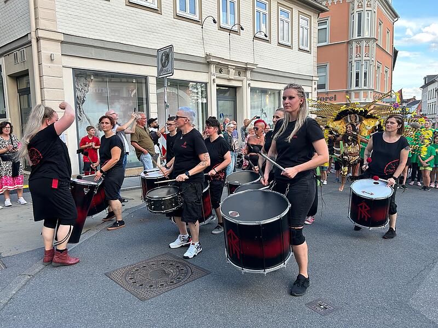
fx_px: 329
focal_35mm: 26
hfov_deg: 67.3
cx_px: 219
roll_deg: +0.5
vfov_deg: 53.1
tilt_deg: -7.2
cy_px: 164
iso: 40
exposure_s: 1/290
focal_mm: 5.7
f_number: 1.5
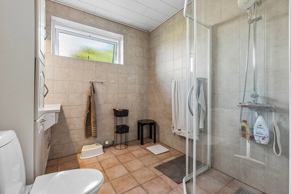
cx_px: 146
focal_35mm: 15
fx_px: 121
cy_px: 97
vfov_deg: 77.3
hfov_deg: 100.4
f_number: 10
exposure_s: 1/2
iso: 200
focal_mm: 15
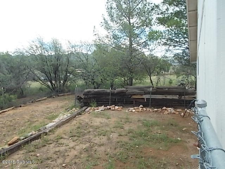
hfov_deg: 67.3
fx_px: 169
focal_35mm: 26
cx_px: 112
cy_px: 84
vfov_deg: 53.1
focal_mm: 4.6
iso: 80
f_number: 3.2
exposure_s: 1/160
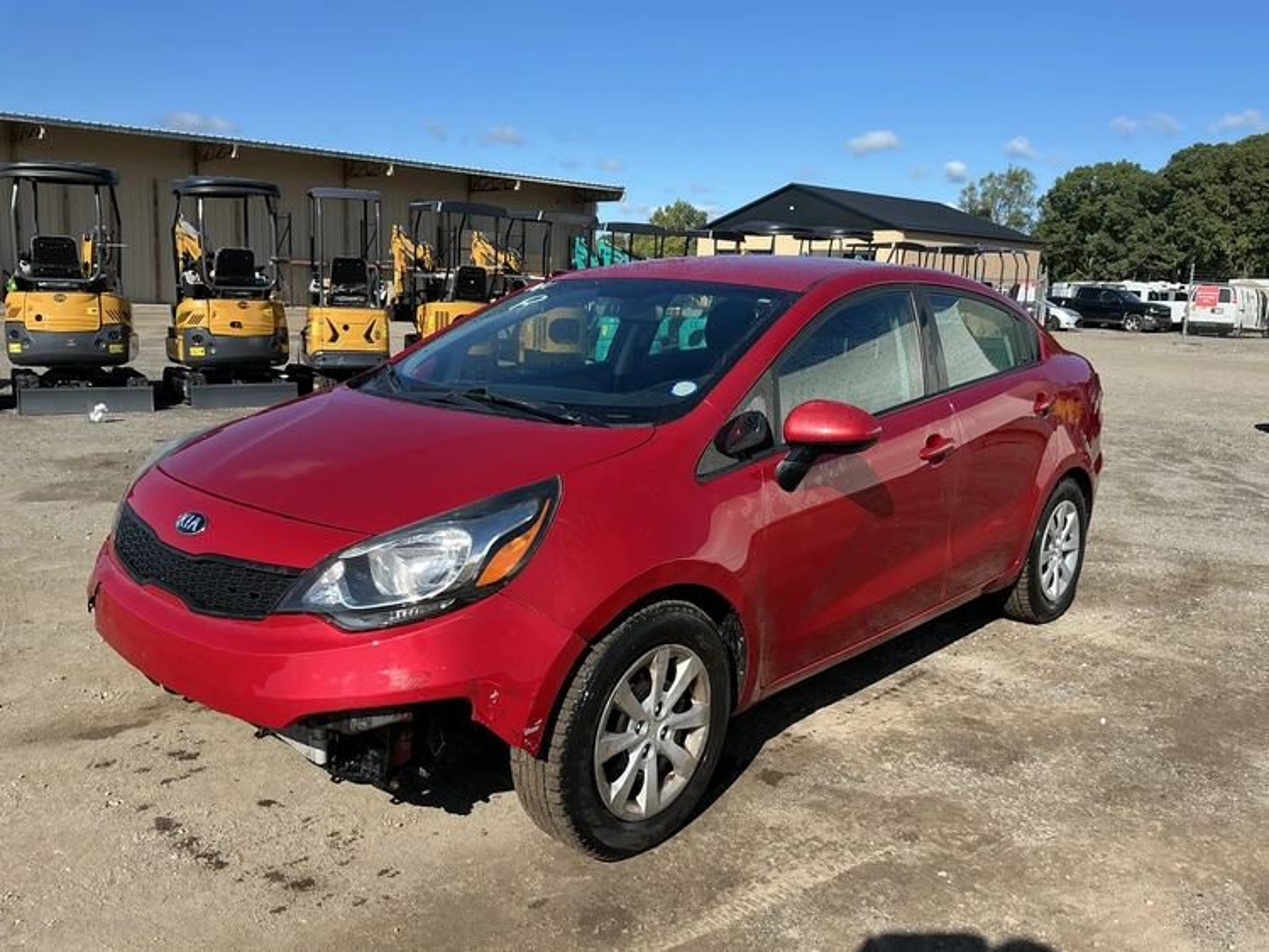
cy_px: 476
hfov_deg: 63.4
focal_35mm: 28
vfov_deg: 49.8
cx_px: 634
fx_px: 1027
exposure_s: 1/1342
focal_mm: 3
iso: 25
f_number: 1.8
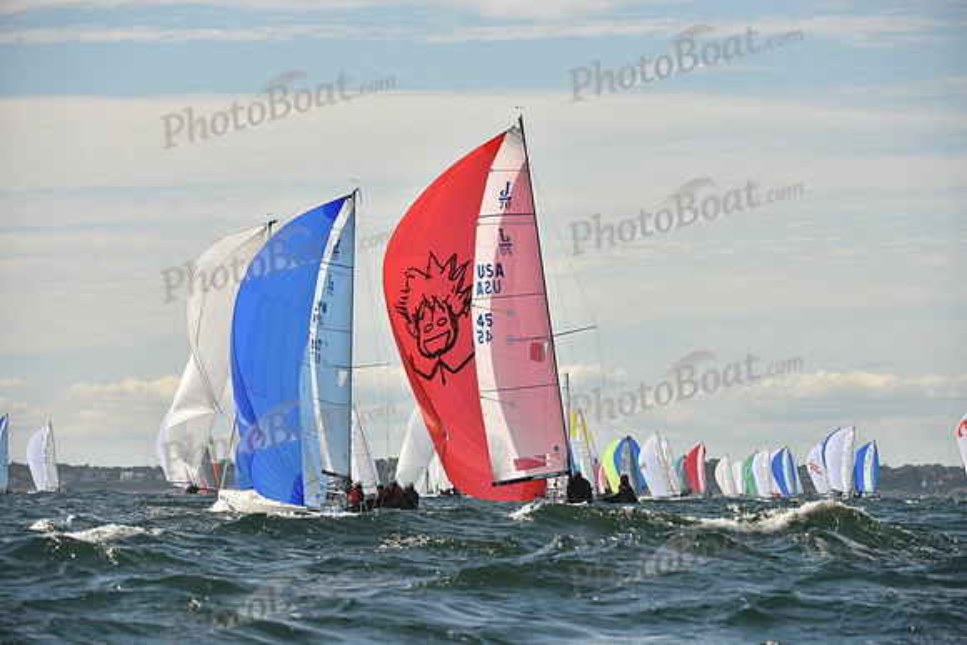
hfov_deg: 10.3
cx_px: 484
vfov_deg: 6.9
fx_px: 5373
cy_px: 322
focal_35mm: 200
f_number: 6.3
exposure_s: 1/1600
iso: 250
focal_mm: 200
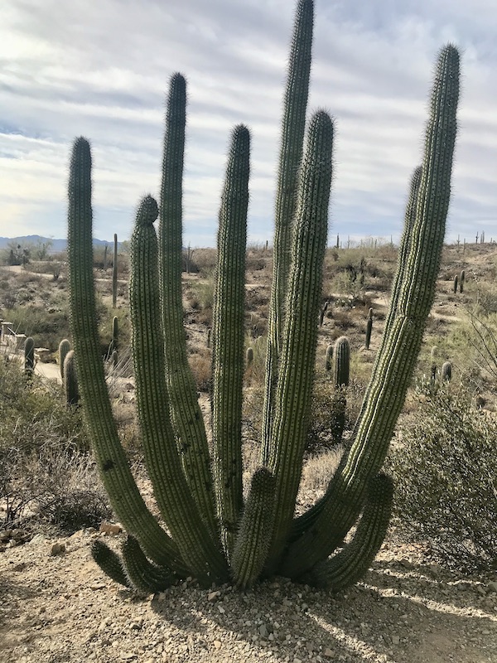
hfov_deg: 49.7
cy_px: 332
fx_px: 536
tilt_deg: -7.4
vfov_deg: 63.4
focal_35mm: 28
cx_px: 248
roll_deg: -4.1
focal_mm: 3.99
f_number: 1.8
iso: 20
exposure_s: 1/3195
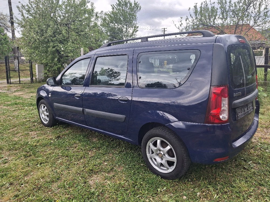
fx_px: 195
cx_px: 135
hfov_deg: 69.4
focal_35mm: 25
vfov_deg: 54.9
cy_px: 101
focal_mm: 4.69
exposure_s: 1/217
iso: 25
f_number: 1.8
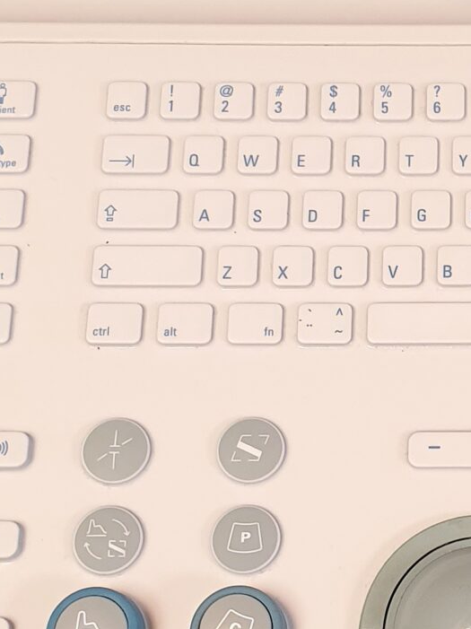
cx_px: 488
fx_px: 1725
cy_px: 351
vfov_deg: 20.7
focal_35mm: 95
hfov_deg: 15.2
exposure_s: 1/50
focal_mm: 4.3
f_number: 2.4
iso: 160
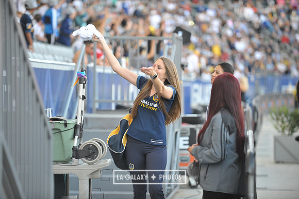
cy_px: 100
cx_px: 150
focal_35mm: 160
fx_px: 1328
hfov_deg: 12.8
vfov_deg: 8.6
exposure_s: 1/500
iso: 800
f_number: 2.8
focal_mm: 160
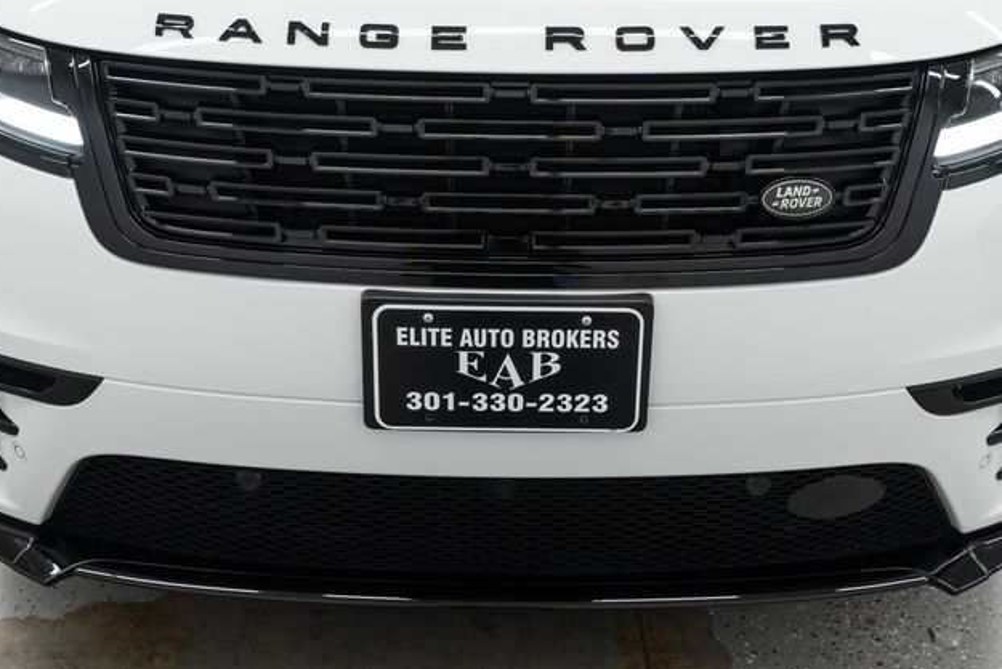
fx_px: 1197
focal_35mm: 43
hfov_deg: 45.4
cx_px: 502
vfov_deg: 31.2
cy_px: 328
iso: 250
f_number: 3.5
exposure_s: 1/40
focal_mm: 28
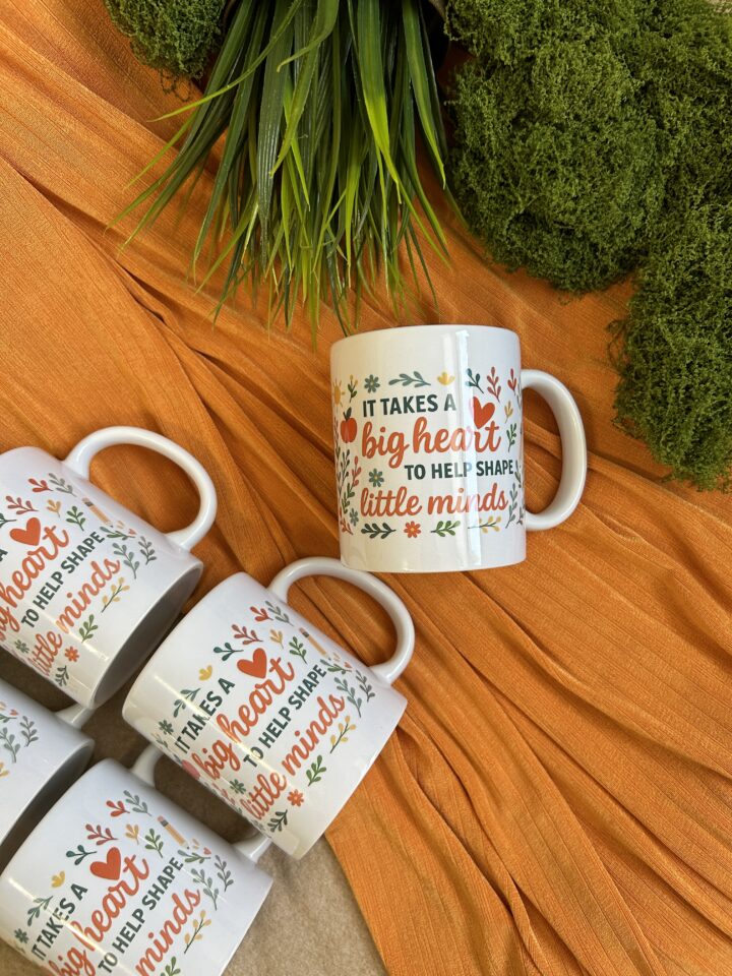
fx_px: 733
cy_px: 488
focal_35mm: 26
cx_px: 366
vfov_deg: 67.3
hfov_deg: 53.1
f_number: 1.5
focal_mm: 5.7
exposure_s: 1/120
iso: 100
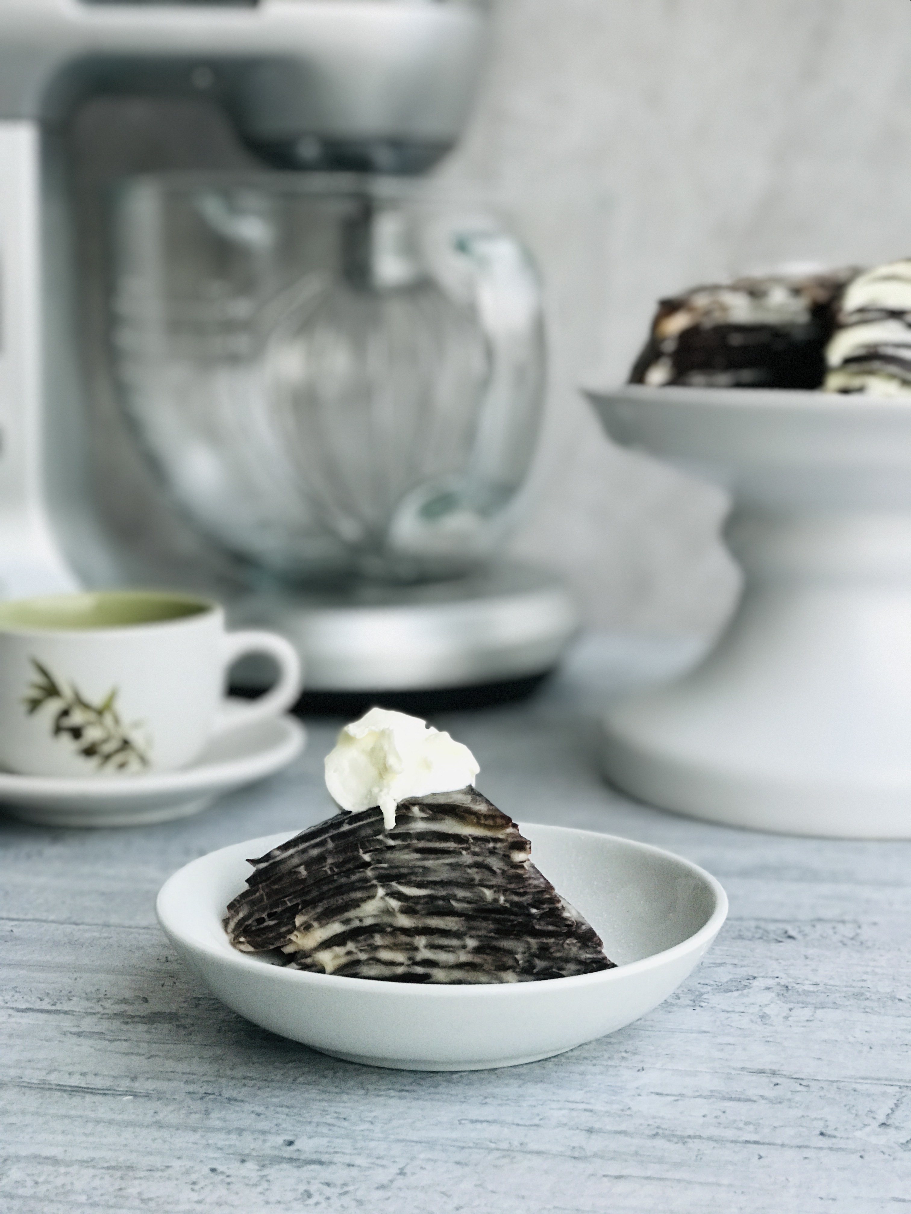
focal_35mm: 57
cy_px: 607
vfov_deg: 33.8
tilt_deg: -9.2
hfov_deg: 25.7
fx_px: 2000
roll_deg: +0.6
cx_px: 456
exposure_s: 1/60
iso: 250
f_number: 2.8
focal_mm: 6.6
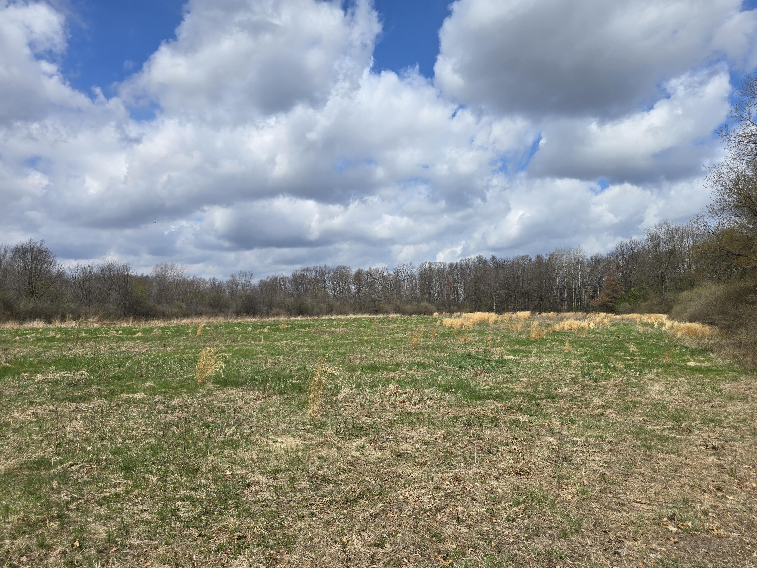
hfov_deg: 73.9
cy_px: 284
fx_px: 503
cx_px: 378
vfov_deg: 58.9
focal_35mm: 23
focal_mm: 6.3
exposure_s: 1/1365
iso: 12
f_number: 1.7
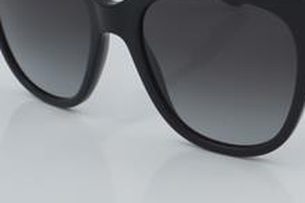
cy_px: 44
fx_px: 1161
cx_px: 245
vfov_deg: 10.0
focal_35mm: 137
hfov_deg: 14.9
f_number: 32
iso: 100
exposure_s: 1/4
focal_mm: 50
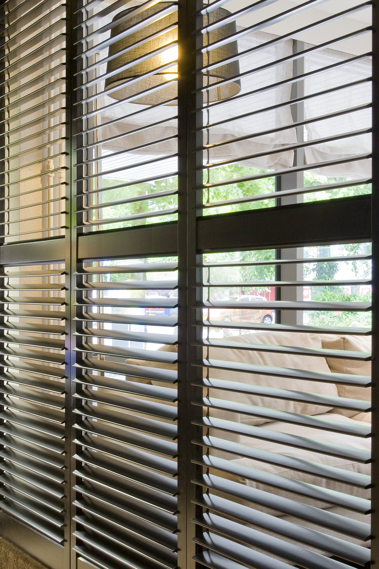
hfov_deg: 27.4
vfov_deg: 40.3
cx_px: 134
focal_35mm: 49
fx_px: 774
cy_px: 299
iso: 400
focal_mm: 24
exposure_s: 1/1.67
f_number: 14
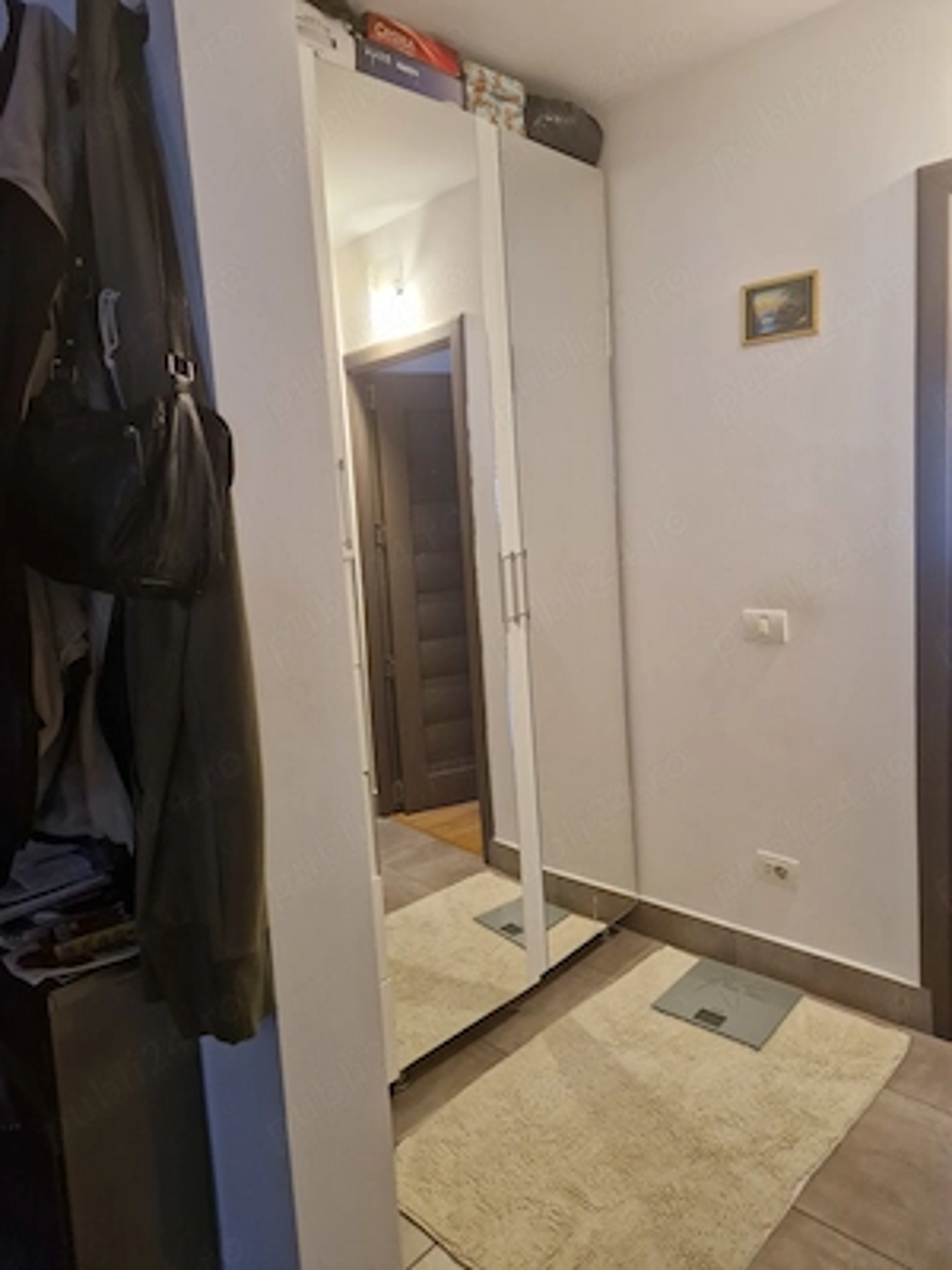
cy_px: 635
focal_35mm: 23
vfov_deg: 73.9
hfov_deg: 58.9
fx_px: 843
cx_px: 476
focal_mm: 5.4
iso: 500
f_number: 1.8
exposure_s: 1/100
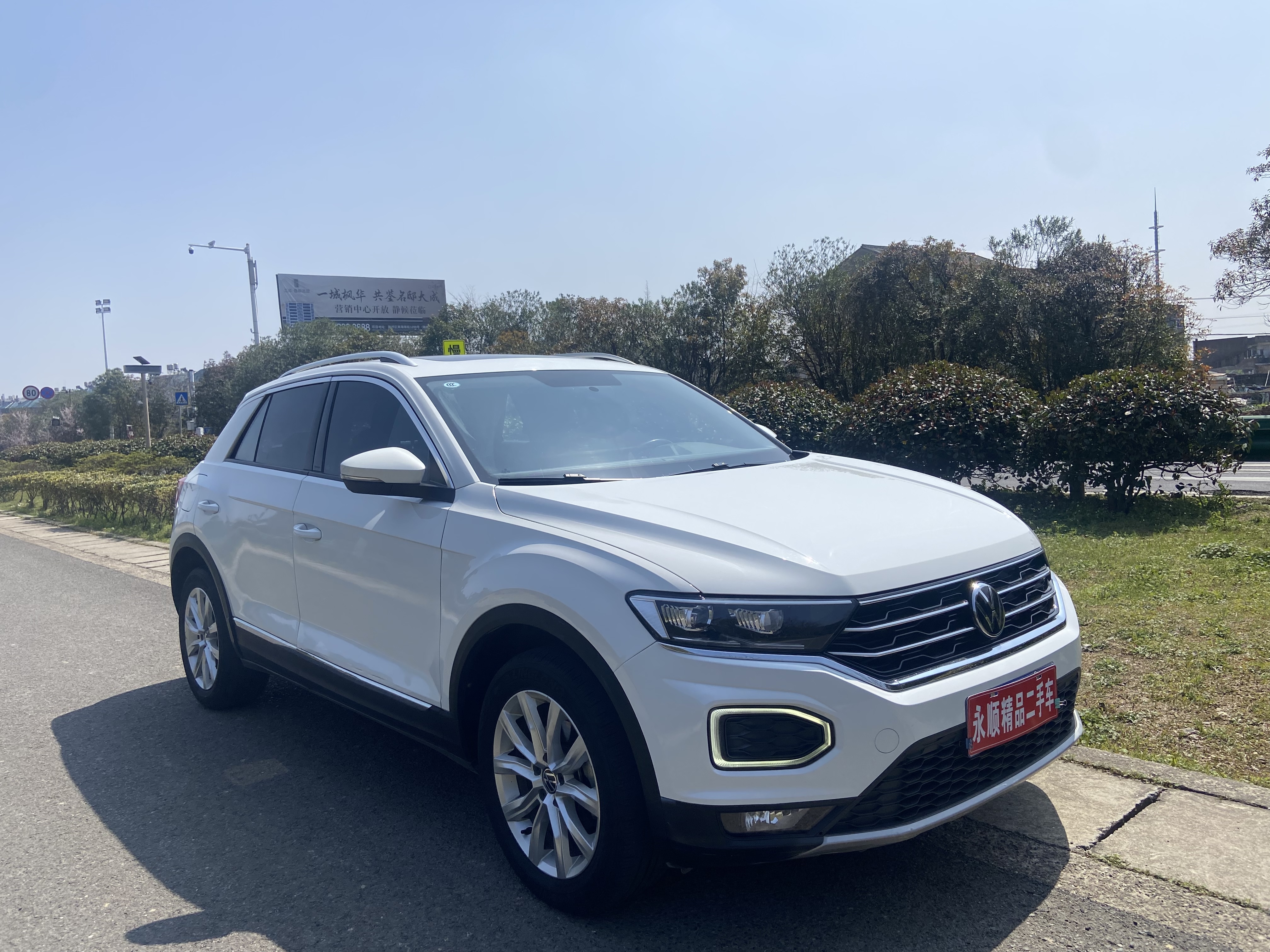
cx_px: 635
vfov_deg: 53.1
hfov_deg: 67.3
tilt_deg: -1.0
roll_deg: +3.7
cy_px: 476
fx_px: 954
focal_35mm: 26
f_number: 1.8
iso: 32
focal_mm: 4.25
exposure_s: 1/5236
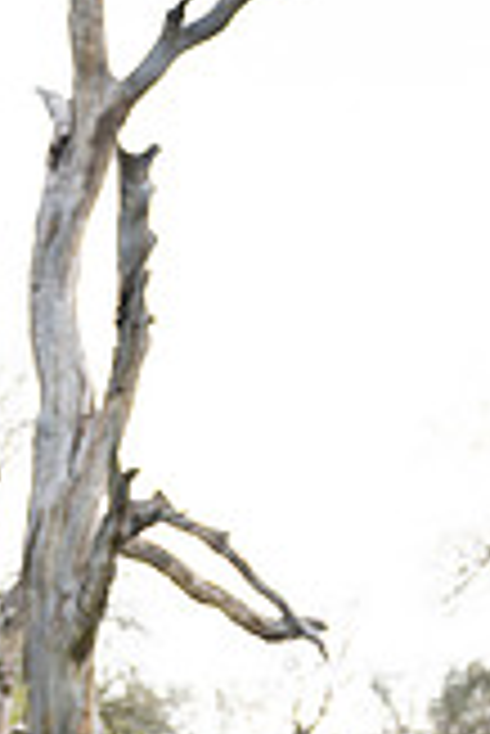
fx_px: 1915
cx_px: 243
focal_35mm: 94
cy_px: 946
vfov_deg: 19.9
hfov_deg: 14.6
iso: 200
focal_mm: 34
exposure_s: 1/250
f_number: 2.8
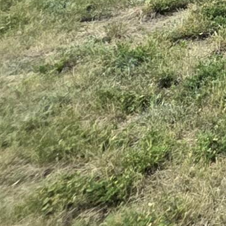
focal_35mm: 97
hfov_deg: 10.7
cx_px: 709
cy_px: -257
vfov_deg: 14.2
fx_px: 716
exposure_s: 1/5000
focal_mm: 2.2
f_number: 1.9
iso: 40
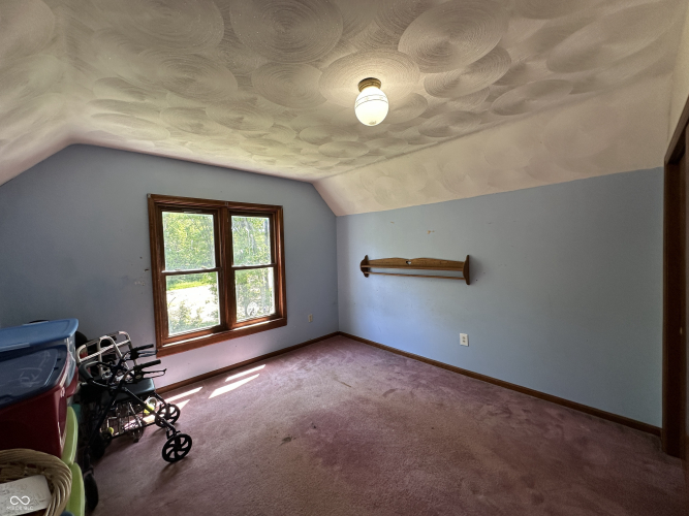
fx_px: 279
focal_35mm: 14
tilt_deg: -2.0
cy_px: 258
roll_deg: +1.5
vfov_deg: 85.7
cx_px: 344
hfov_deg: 102.1
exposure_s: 1/99
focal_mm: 2.22
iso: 100
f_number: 2.2
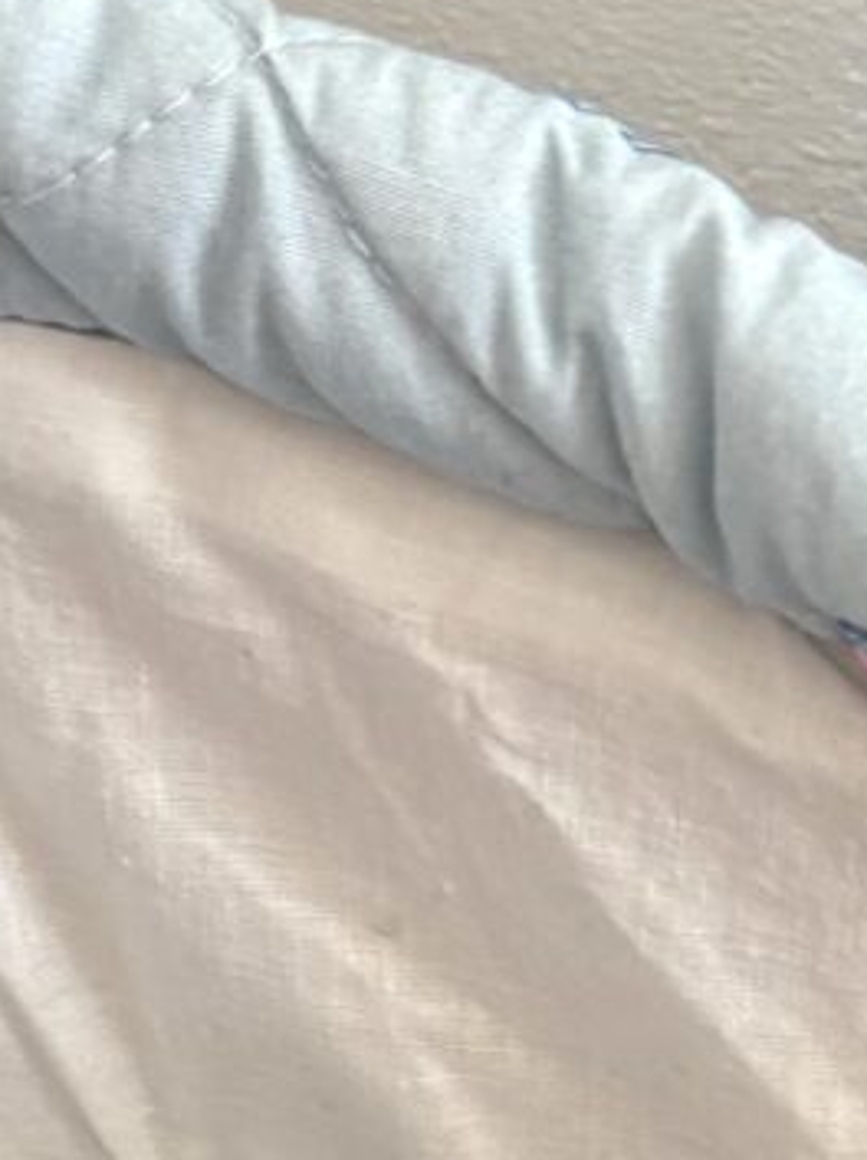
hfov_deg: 9.7
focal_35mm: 151
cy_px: 1896
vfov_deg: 12.3
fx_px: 5052
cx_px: 943
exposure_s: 1/71
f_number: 1.6
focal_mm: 5.96
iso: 125
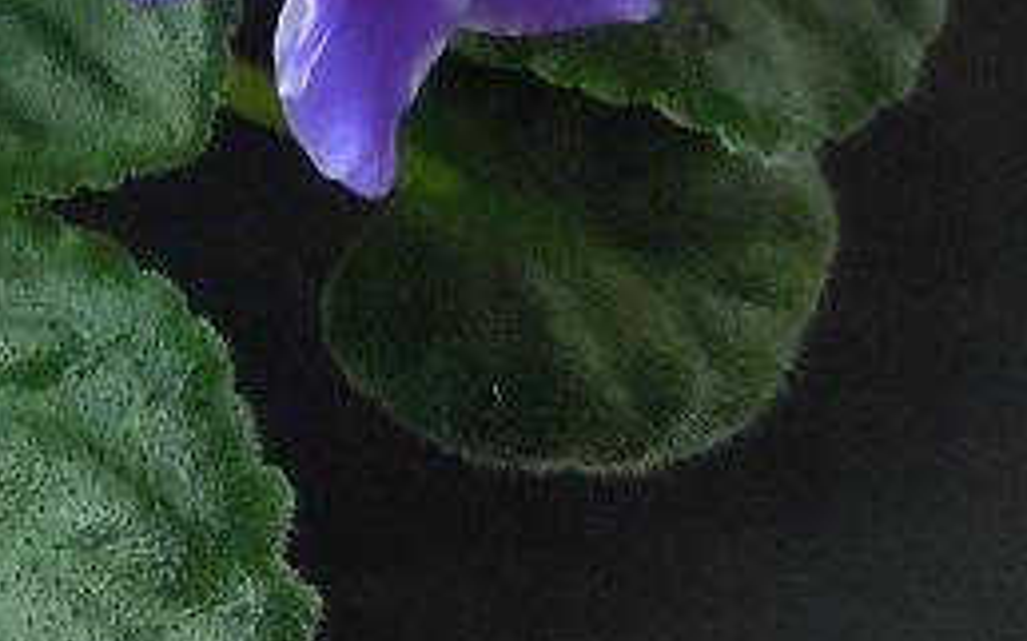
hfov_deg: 19.1
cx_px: -350
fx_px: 2798
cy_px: -167
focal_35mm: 100
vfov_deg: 12.7
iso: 800
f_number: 3.5
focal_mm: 5.4
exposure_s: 1/40
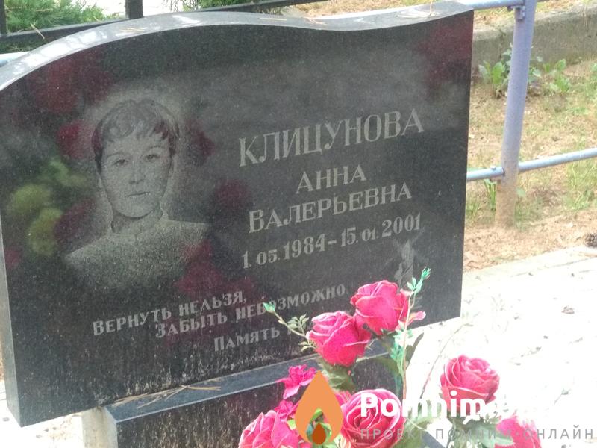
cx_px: 298
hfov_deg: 36.8
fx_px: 897
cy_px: 224
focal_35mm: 52
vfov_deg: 28.0
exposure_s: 1/40
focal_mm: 5.99
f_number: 2.6
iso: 800
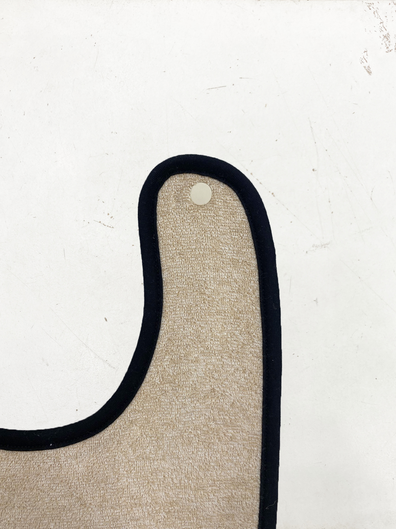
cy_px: 264
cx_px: 198
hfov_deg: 49.7
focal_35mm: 28
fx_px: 427
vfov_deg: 63.4
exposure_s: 1/120
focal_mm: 3.99
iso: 32
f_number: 1.8
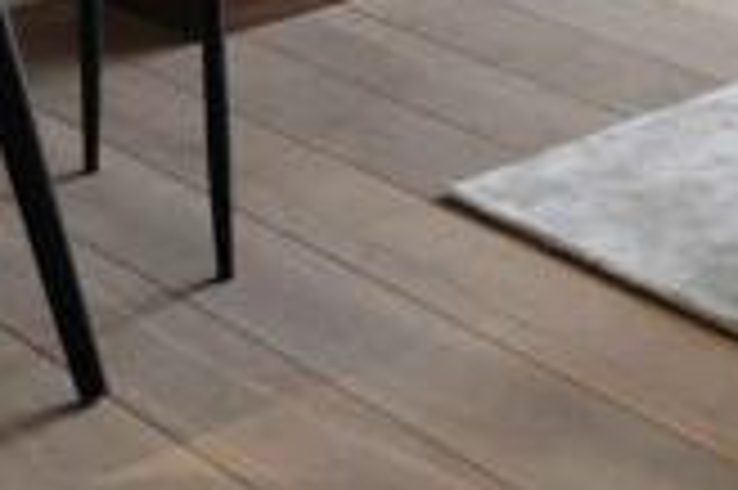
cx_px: 932
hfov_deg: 15.7
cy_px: -989
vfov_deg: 8.9
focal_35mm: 125
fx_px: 2560
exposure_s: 1/100
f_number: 4.5
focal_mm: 20
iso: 400
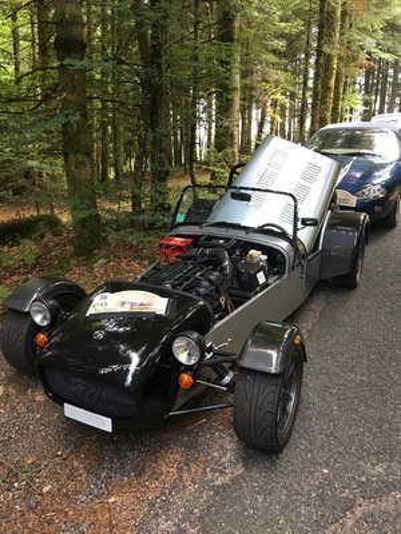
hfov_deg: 48.2
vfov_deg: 61.7
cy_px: 267
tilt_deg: -11.5
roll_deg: -0.2
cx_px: 200
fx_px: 448
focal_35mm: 29
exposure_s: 1/33
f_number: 2.2
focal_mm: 4.15
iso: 32
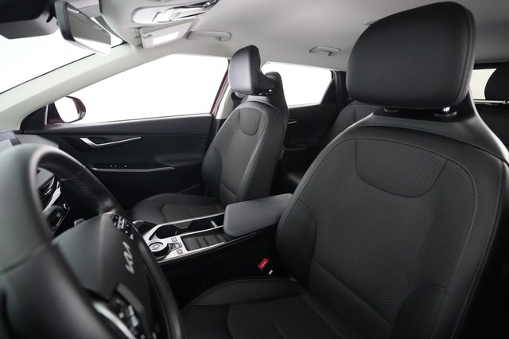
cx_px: 254
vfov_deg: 70.4
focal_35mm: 17
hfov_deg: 93.3
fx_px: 240
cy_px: 170
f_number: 4
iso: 12800
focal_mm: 17
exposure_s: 1/60
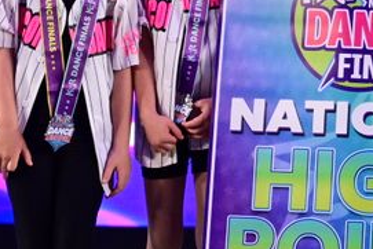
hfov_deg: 5.2
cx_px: 738
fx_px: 4012
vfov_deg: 3.5
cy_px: -180
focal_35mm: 387
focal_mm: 70
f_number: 3.2
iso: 2500
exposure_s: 1/1000
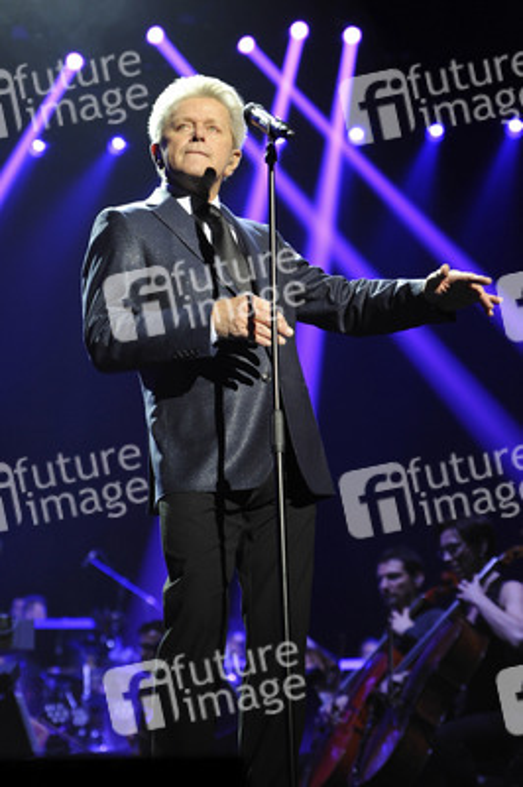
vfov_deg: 28.9
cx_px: 262
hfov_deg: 19.4
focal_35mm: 70
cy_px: 394
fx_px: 1528
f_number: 2.8
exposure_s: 1/160
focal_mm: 70
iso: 1600
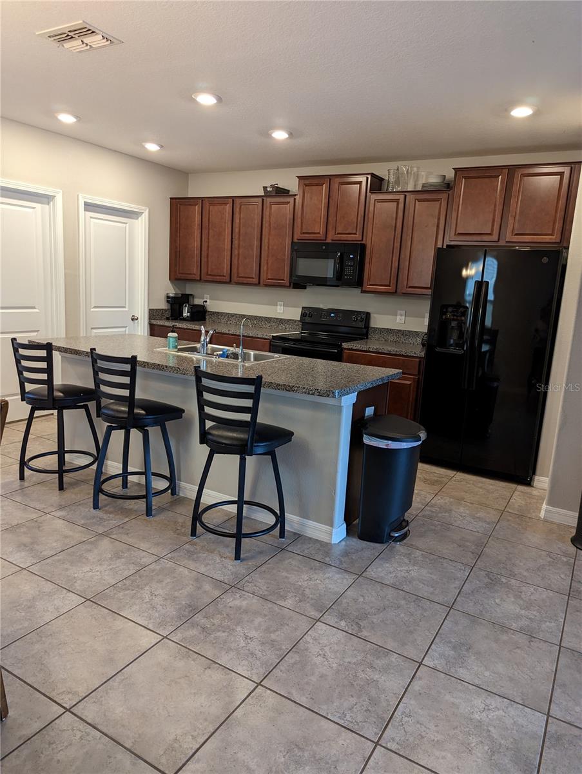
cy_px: 387
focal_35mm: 24
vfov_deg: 71.5
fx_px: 537
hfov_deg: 56.9
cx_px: 291
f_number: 1.85
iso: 163
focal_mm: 6.81
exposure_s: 1/60
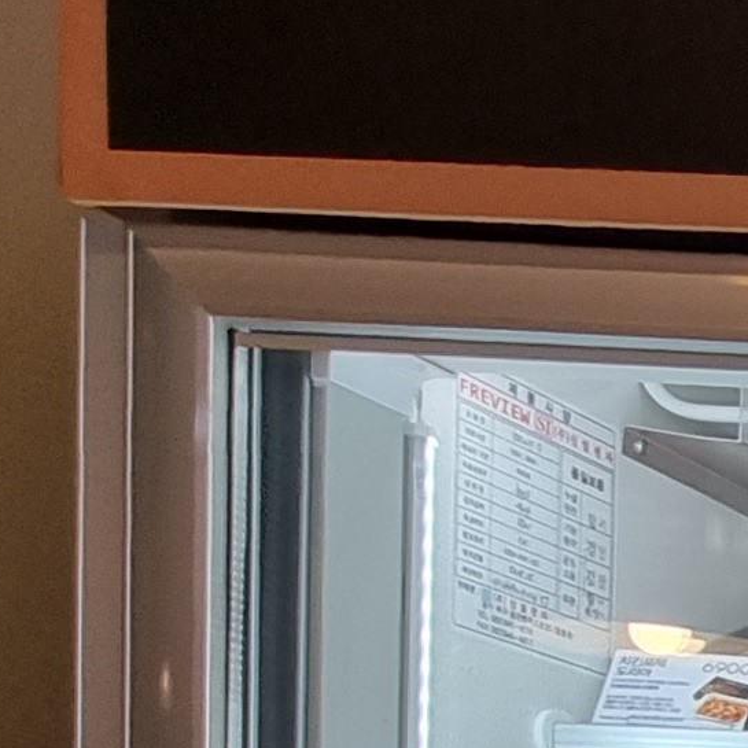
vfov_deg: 17.7
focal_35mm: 85
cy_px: 1213
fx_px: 2078
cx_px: 2175
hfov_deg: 11.8
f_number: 2.2
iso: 64
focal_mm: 2.2
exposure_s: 1/120
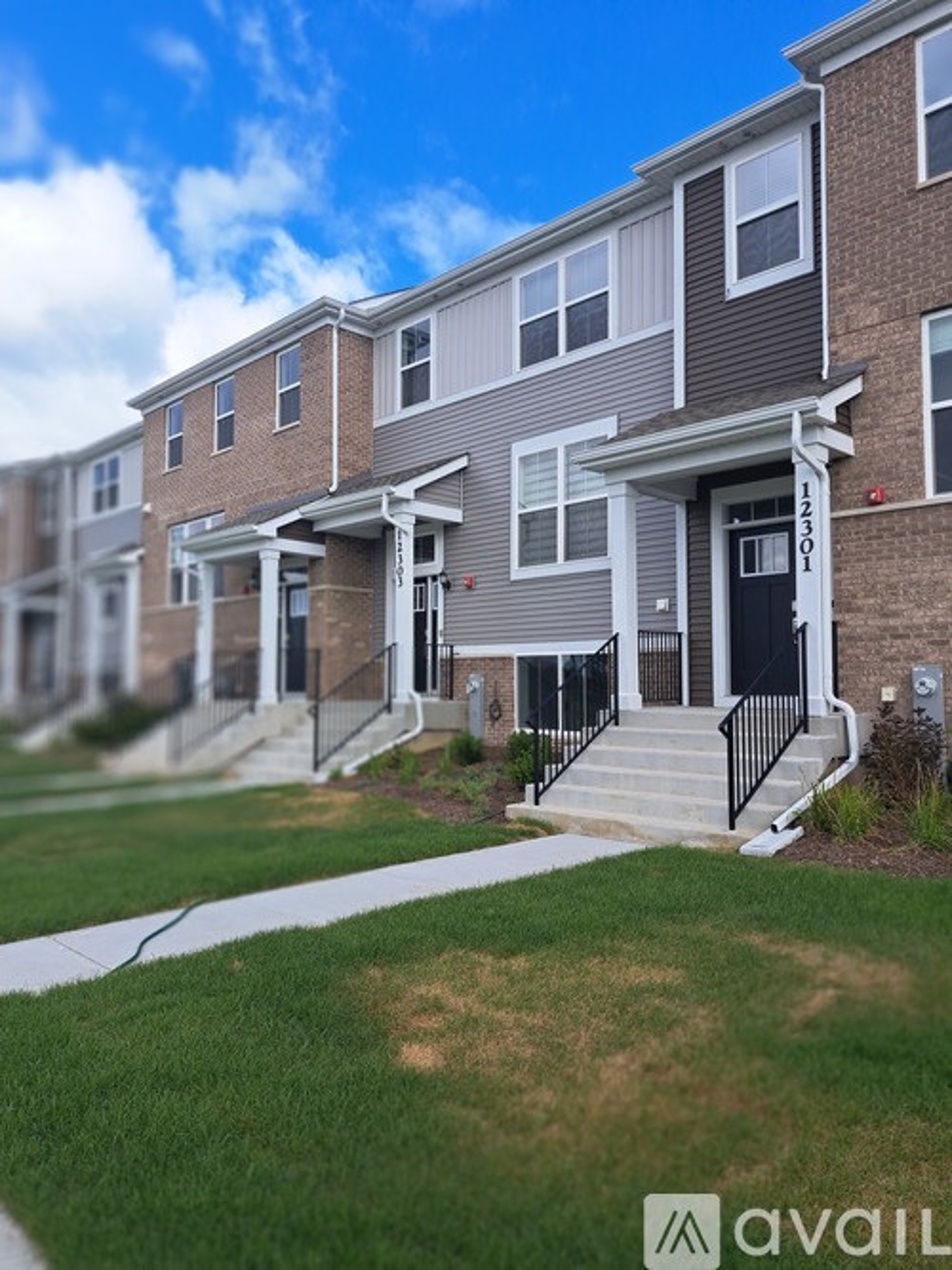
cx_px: 476
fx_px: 880
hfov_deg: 56.8
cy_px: 635
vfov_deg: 71.6
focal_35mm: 24
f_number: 1.8
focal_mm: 5.23
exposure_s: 1/701
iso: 50
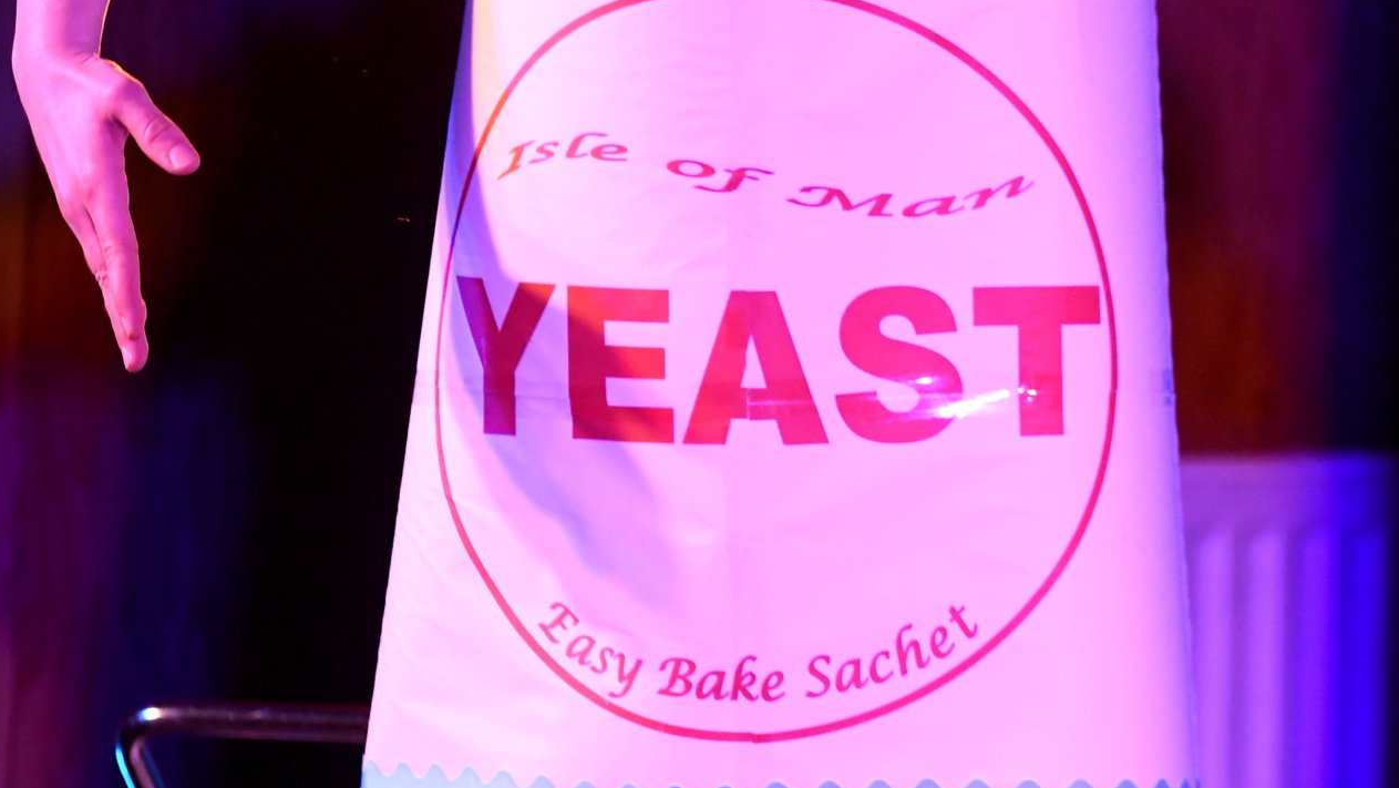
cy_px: -250
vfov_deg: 3.1
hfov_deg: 5.5
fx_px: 14650
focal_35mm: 395
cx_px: 733
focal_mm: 155
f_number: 9
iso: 2000
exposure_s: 1/125
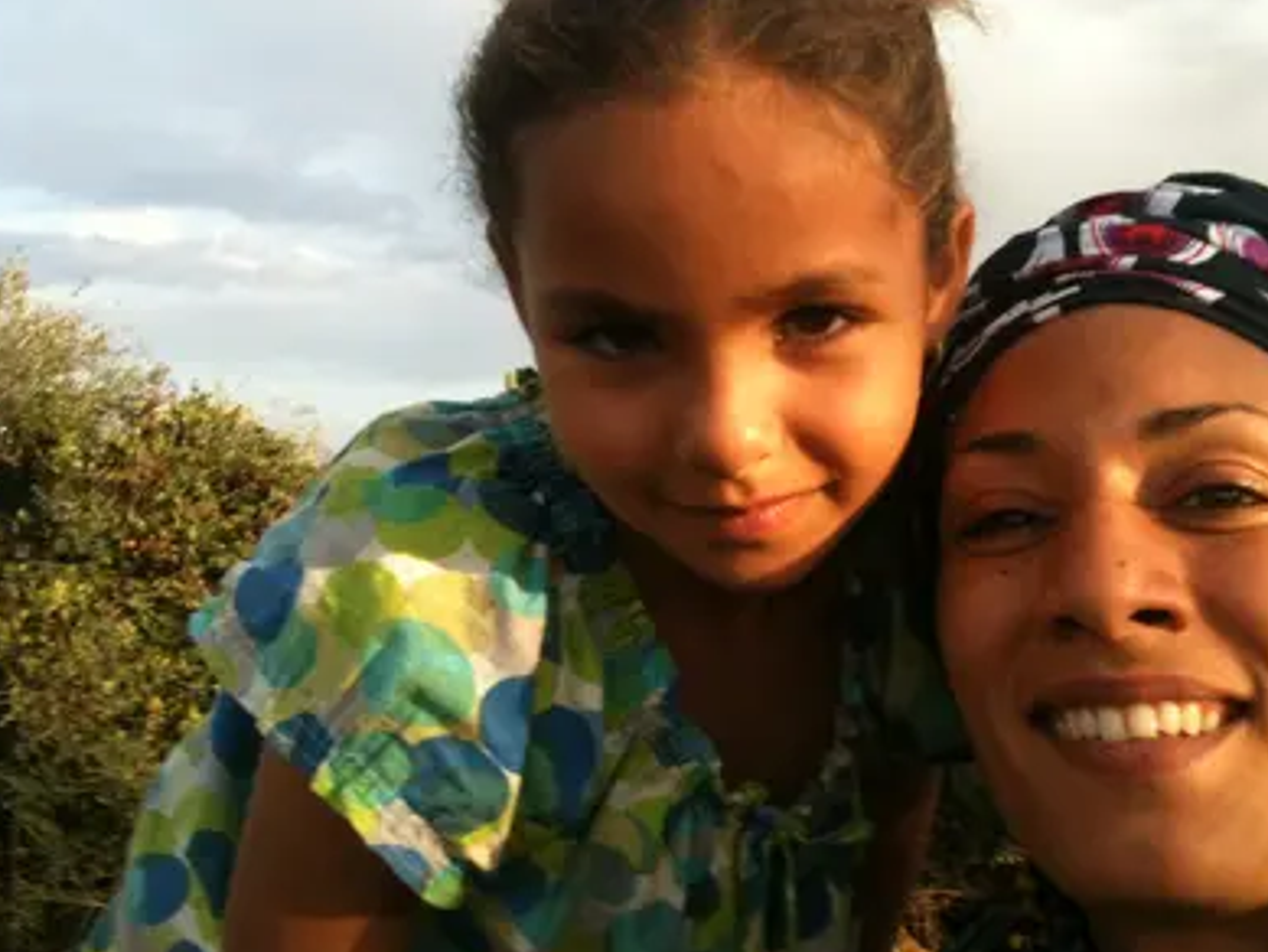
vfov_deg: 32.2
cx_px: 766
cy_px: 543
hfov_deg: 41.9
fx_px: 1649
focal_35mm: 45
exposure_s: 1/330
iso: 64
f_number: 2.8
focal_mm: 3.85
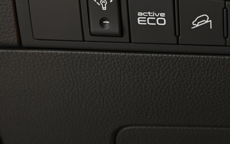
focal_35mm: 111
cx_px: 218
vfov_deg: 11.7
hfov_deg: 18.4
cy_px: -2
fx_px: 696
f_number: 4
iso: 1000
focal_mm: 35
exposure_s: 1/13
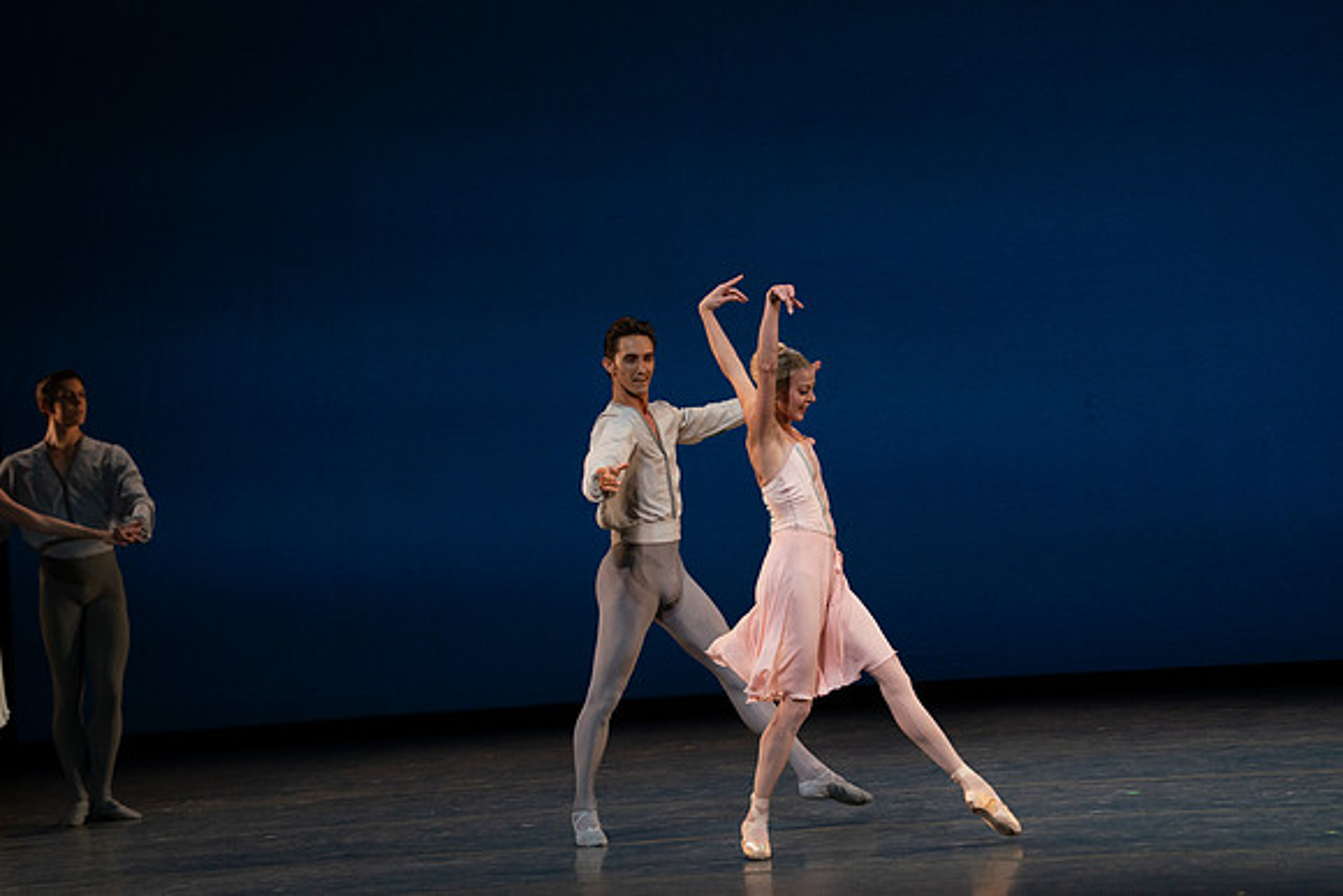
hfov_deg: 10.3
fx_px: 7463
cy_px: 448
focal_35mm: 200
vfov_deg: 6.9
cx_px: 672
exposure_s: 1/500
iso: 3200
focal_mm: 200
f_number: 8
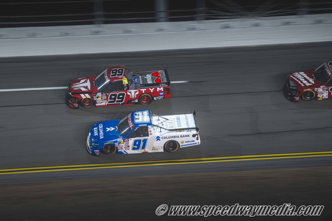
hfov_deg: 20.0
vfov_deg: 13.4
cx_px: 166
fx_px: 941
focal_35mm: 102
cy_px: 110
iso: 320
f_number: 2.8
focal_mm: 102
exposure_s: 1/80
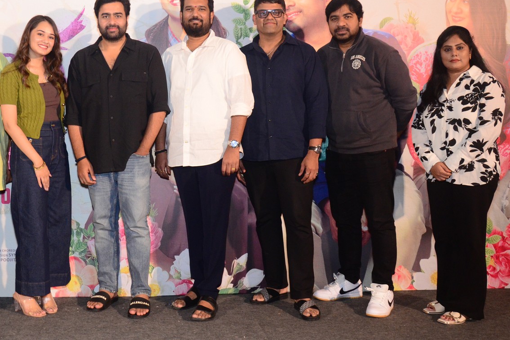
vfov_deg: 15.9
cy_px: 130
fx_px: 1218
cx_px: 151
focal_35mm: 86
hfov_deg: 23.5
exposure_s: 1/125
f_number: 4.5
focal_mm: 40
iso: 1600
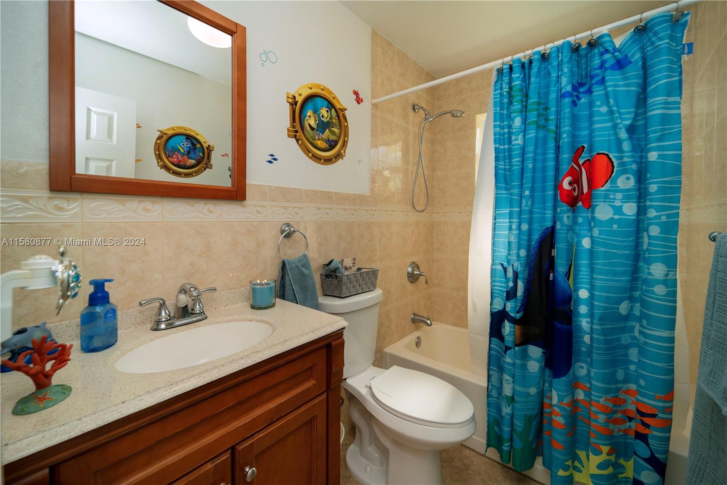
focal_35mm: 14
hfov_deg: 104.3
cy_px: 242
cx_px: 364
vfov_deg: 81.2
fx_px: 283
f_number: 9
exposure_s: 1/200
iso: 1000
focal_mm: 14
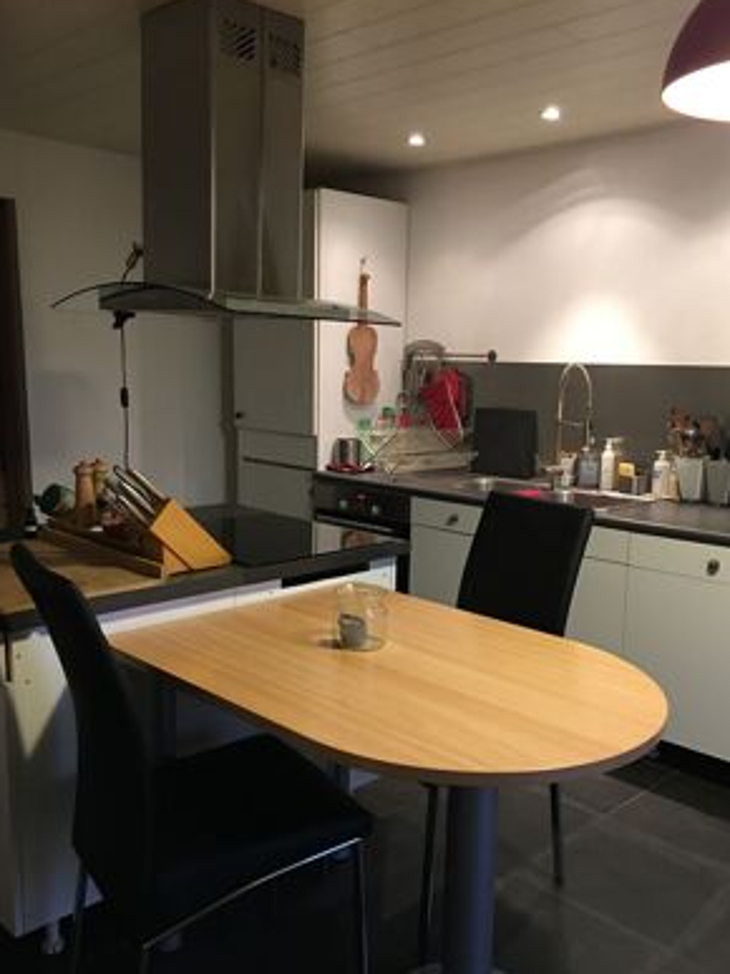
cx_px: 378
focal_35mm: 32
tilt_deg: -9.1
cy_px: 525
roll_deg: -2.2
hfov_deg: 44.1
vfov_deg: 56.8
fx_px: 900
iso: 100
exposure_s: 1/10
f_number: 2.2
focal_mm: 4.15
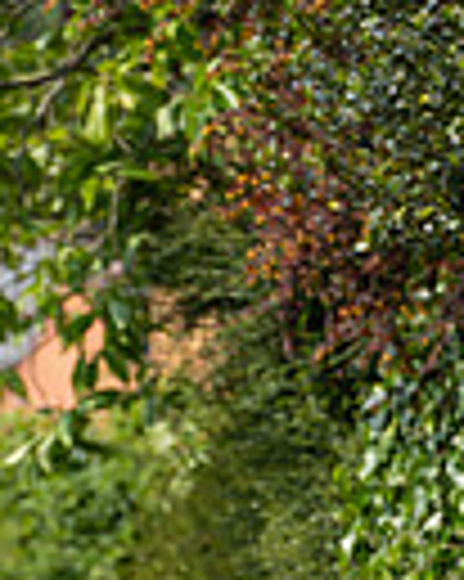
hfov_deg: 2.8
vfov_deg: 3.5
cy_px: 1007
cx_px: 275
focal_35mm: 545
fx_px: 9366
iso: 200
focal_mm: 166
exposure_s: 1/1000
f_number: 4.5
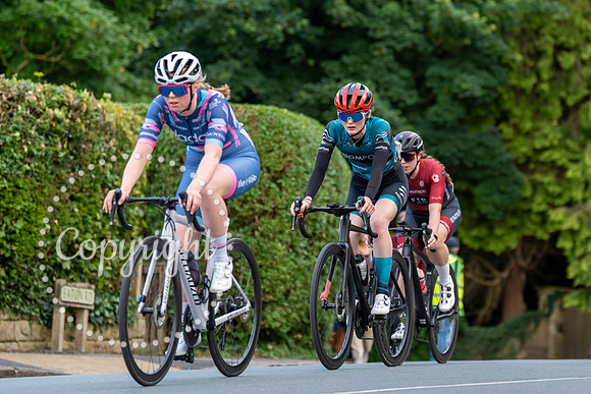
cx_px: 383
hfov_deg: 13.8
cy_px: 139
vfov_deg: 9.2
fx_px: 2445
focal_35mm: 149
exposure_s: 1/500
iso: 640
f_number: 2.8
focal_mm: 115
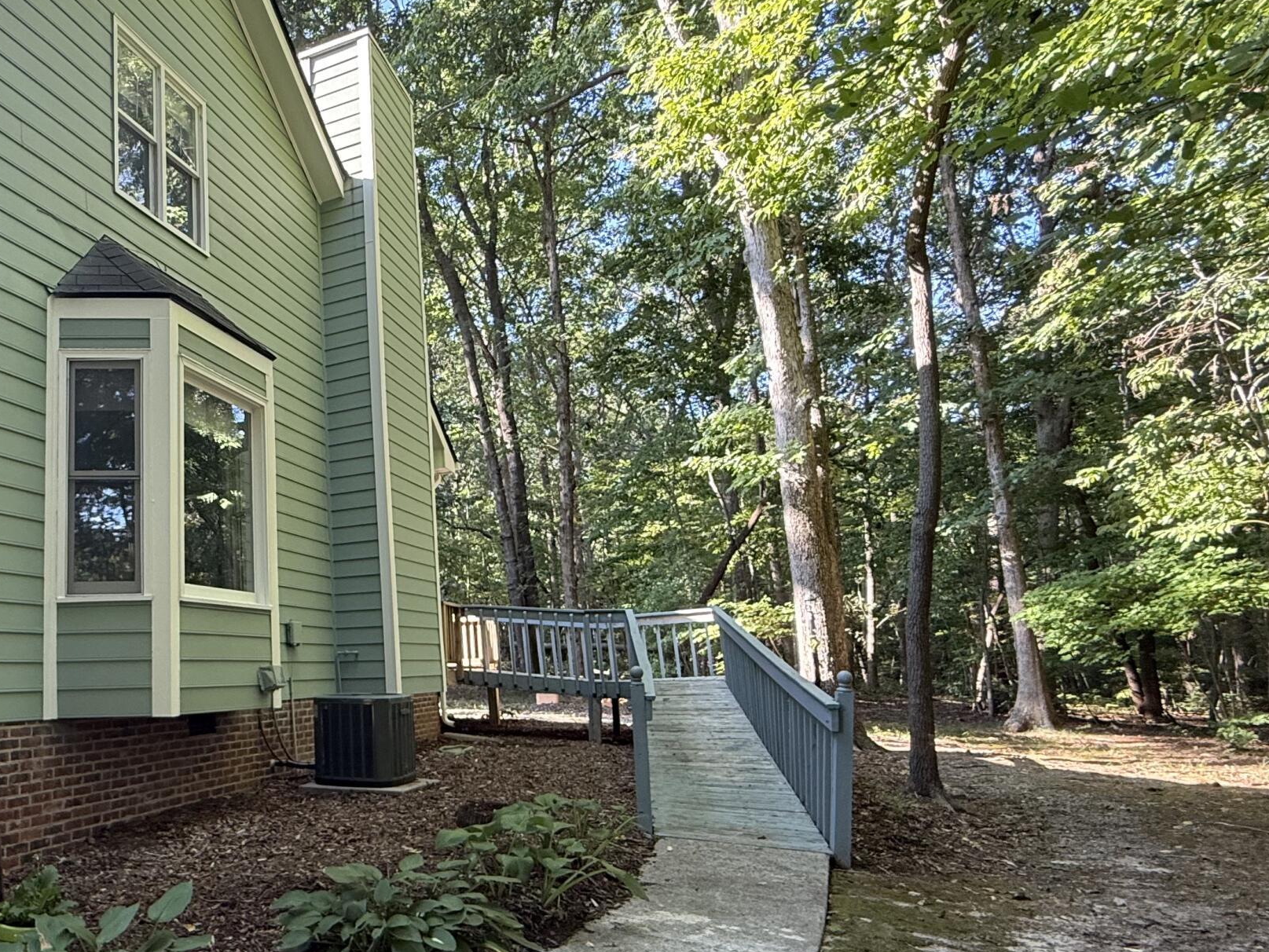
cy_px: 538
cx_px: 213
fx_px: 953
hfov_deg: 60.5
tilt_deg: +9.0
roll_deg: +1.5
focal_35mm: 26
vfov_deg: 52.9
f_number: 2.2
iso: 125
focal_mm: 2.22
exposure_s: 1/99
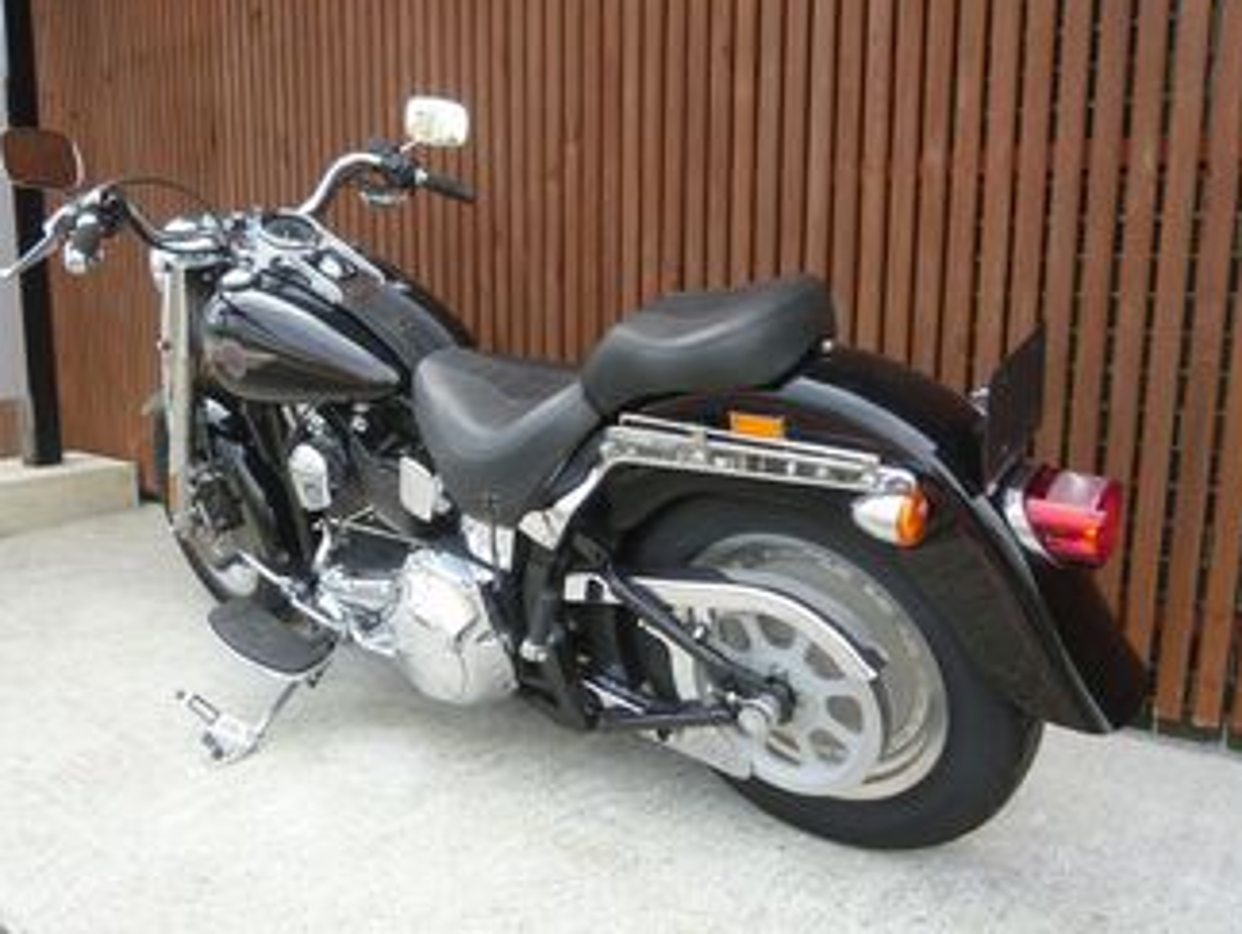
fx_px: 934
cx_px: 611
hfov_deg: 67.2
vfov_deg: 53.2
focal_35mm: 26
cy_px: 459
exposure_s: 1/250
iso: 100
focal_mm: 4.3
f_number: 2.5
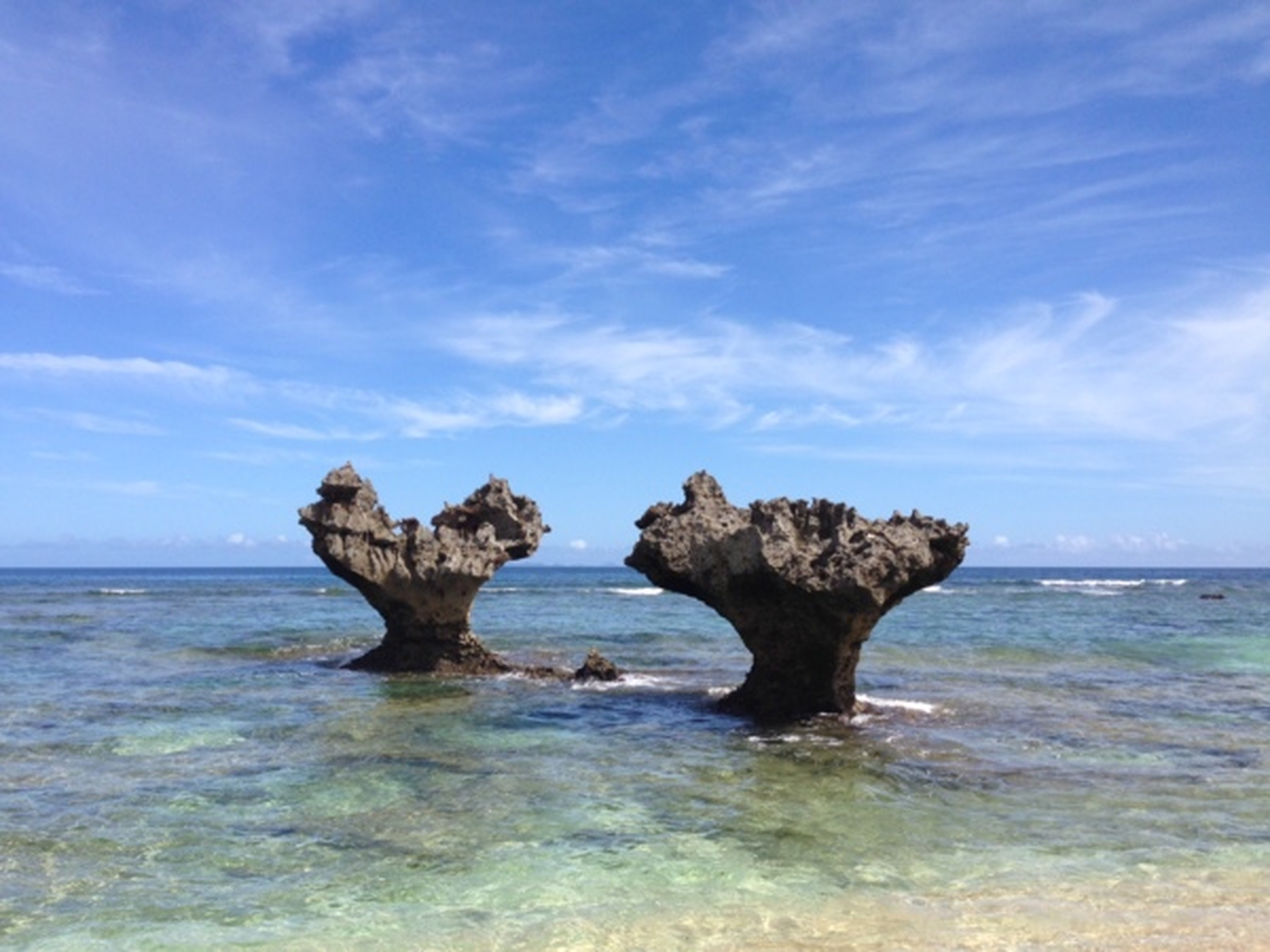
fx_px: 1211
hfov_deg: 55.4
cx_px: 635
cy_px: 476
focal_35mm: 33
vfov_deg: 42.9
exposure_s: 1/1869
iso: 50
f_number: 2.4
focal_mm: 4.12
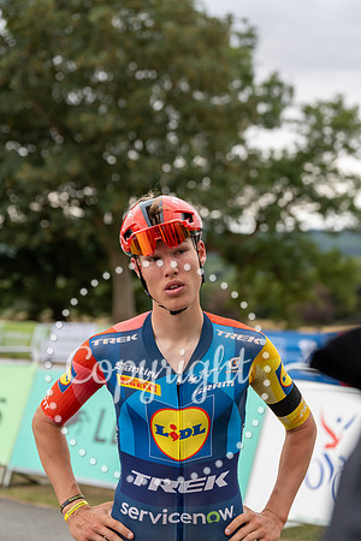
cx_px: 180
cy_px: 270
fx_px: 1053
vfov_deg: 28.8
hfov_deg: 19.5
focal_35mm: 70
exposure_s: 1/1000
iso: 1250
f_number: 3.5
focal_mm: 70
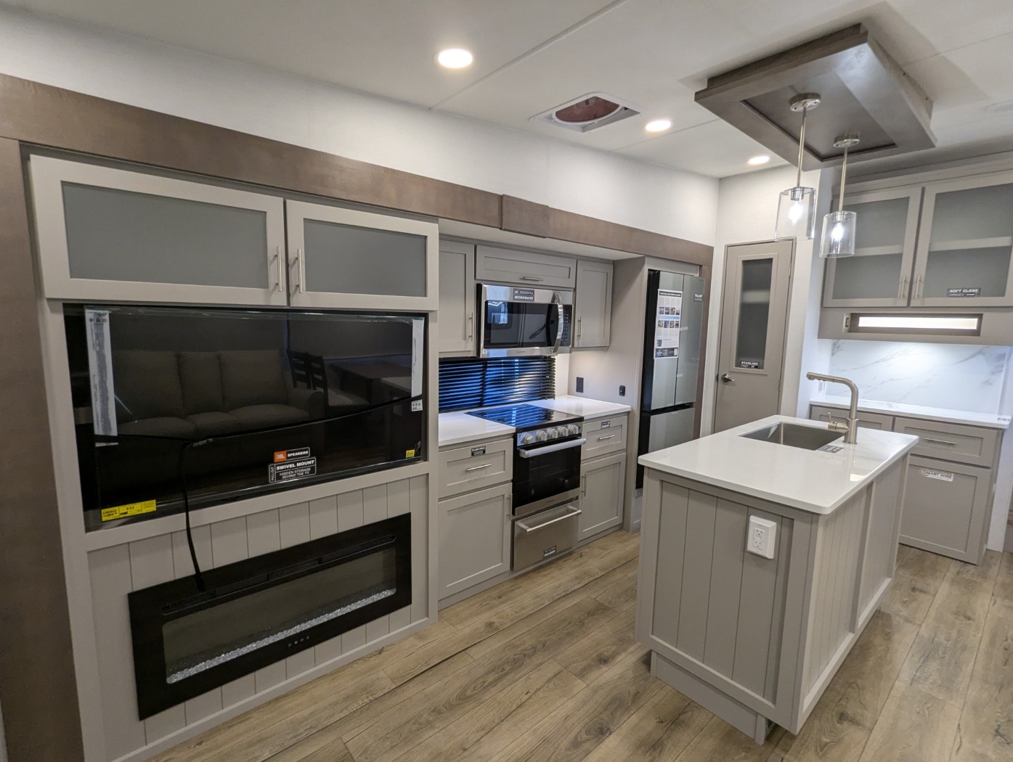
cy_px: 381
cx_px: 506
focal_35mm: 16
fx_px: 469
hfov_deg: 94.4
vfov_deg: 78.2
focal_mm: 2.35
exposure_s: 1/68
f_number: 2.2
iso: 140
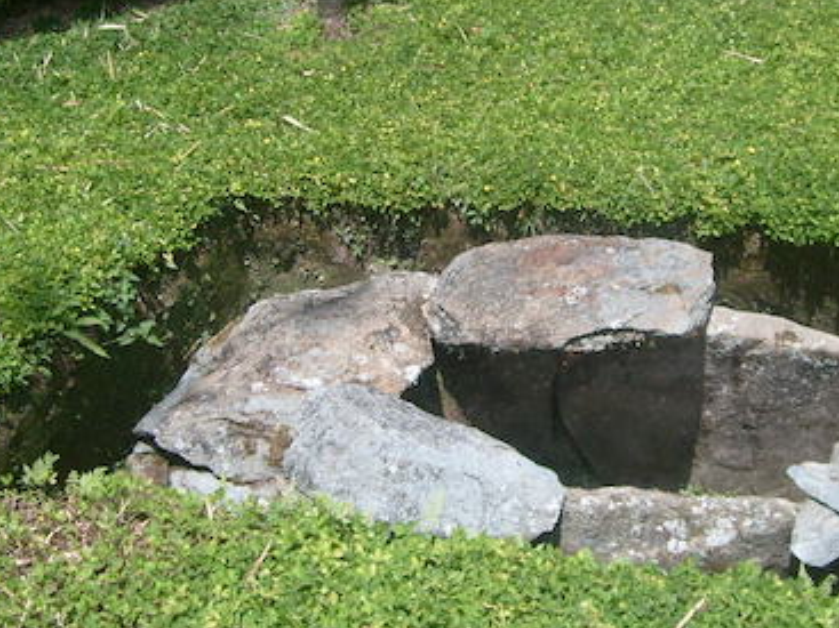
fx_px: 1478
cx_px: 556
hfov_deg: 31.5
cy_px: 210
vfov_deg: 23.9
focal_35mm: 61
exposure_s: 1/180
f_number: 7.1
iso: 100
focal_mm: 5.8
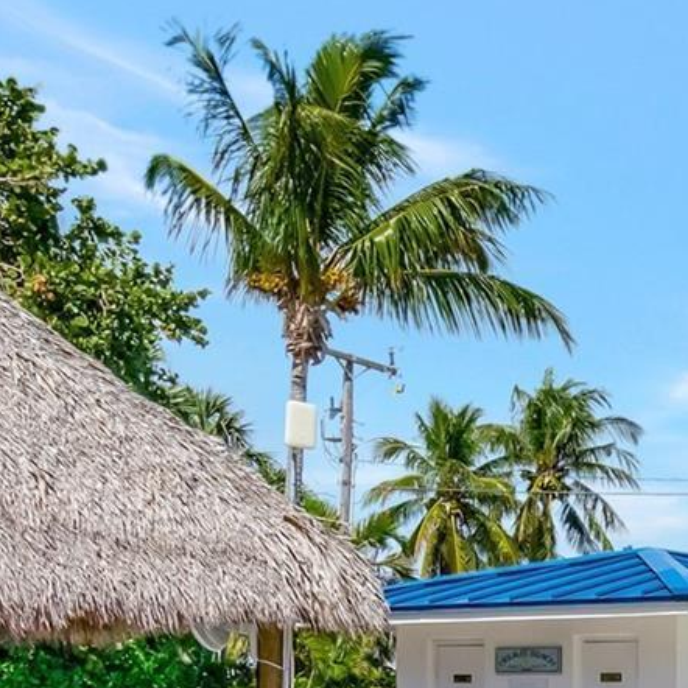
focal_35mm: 67
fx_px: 1507
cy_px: 732
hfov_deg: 22.9
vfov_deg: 24.2
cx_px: 893
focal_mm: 11.5
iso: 1000
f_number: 8
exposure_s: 1/1600
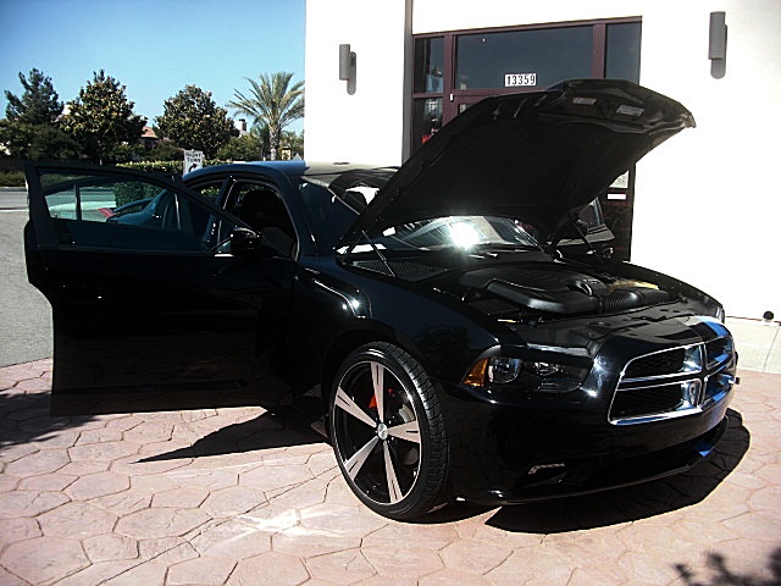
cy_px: 293
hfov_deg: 51.4
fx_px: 812
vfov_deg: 39.7
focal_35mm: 36
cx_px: 390
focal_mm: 6.3
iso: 50
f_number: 2.8
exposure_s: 1/500
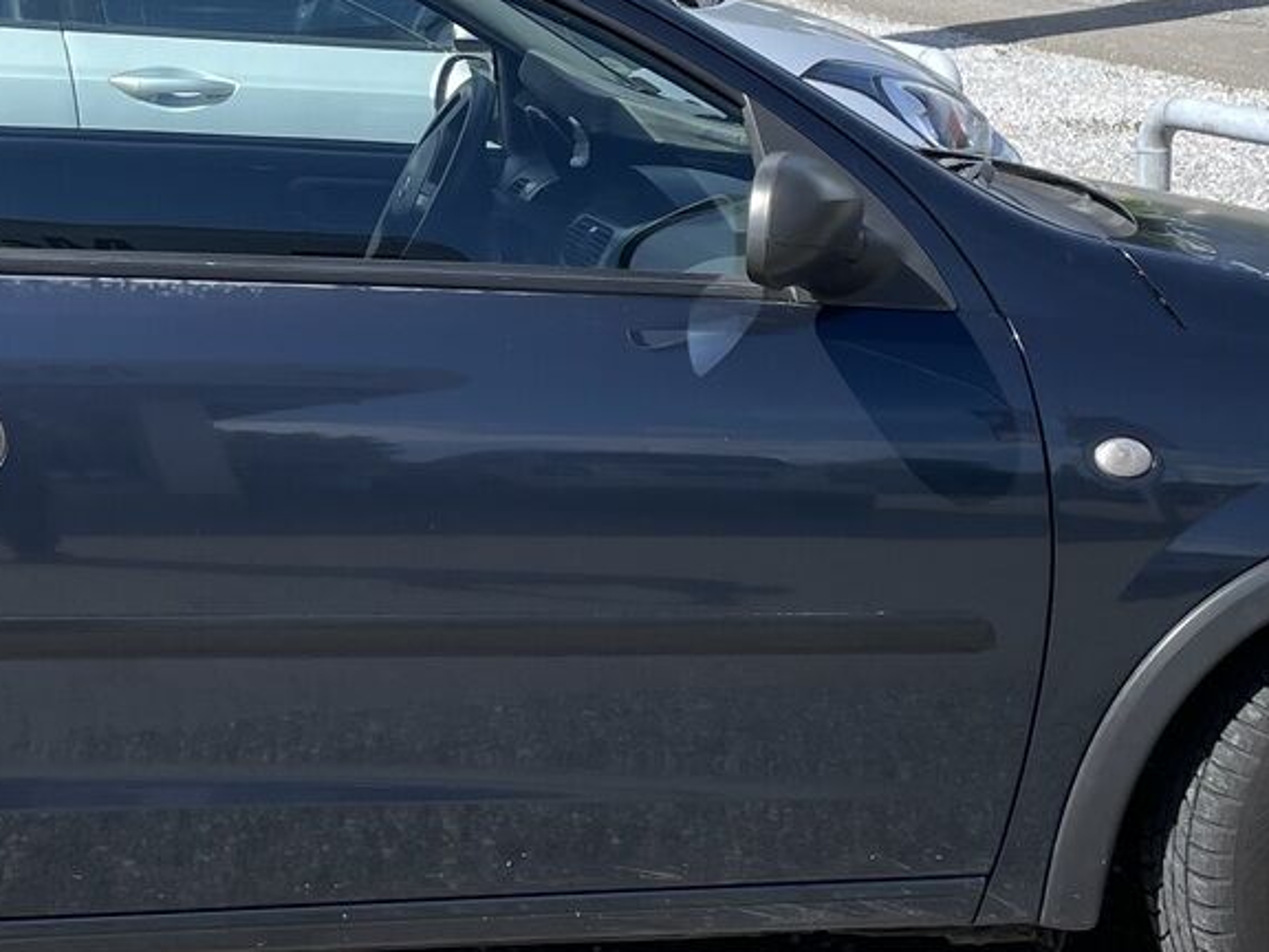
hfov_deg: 25.0
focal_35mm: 77
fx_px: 2823
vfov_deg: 19.0
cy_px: 194
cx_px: 279
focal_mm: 4.2
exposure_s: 1/2304
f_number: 1.6
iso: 32
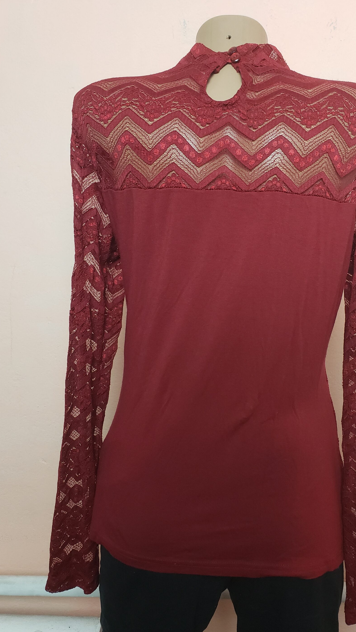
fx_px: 487
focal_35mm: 29
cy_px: 316
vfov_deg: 66.1
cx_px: 219
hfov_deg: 39.9
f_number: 2.4
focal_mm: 4.3
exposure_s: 1/50
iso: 250
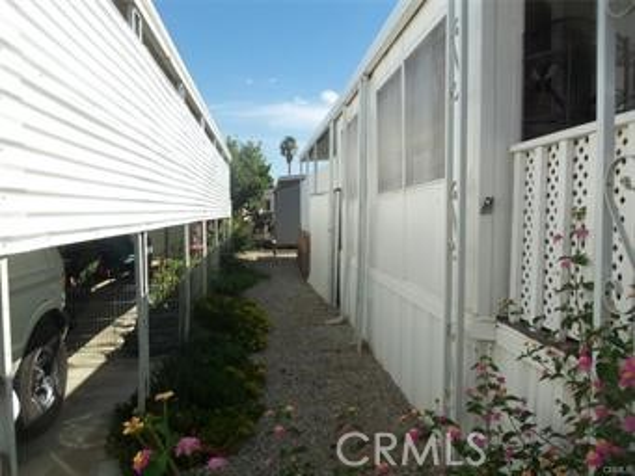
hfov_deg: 61.6
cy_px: 238
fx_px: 532
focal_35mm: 29
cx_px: 318
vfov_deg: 48.3
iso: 80
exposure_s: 1/125
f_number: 8.6
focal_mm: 5.2
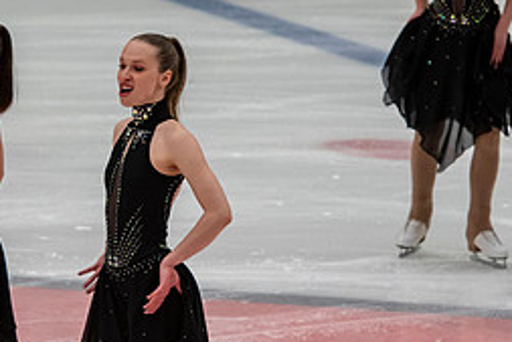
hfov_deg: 3.7
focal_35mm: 550
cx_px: 119
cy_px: 211
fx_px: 7826
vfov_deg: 2.5
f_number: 5.6
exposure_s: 1/320
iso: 1250
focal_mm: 160
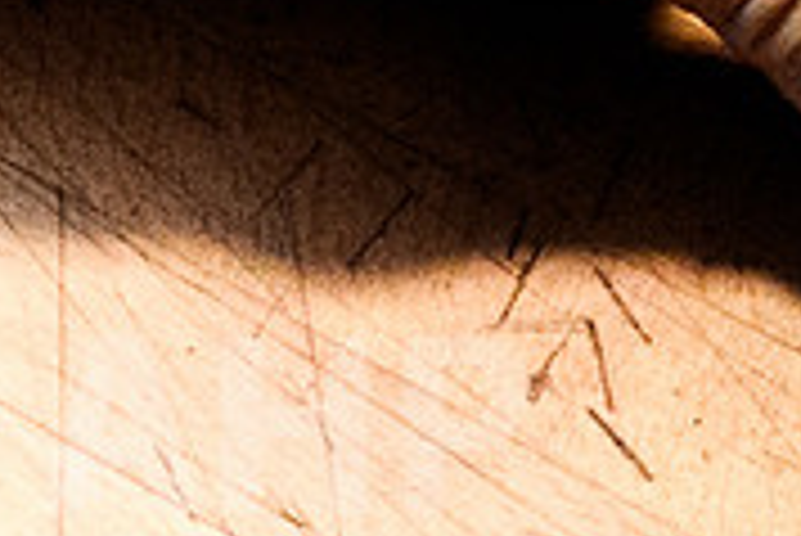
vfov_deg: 5.6
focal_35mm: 243
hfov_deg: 8.3
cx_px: 1148
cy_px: -494
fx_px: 5411
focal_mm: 17
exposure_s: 1/320
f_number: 3.5
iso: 800
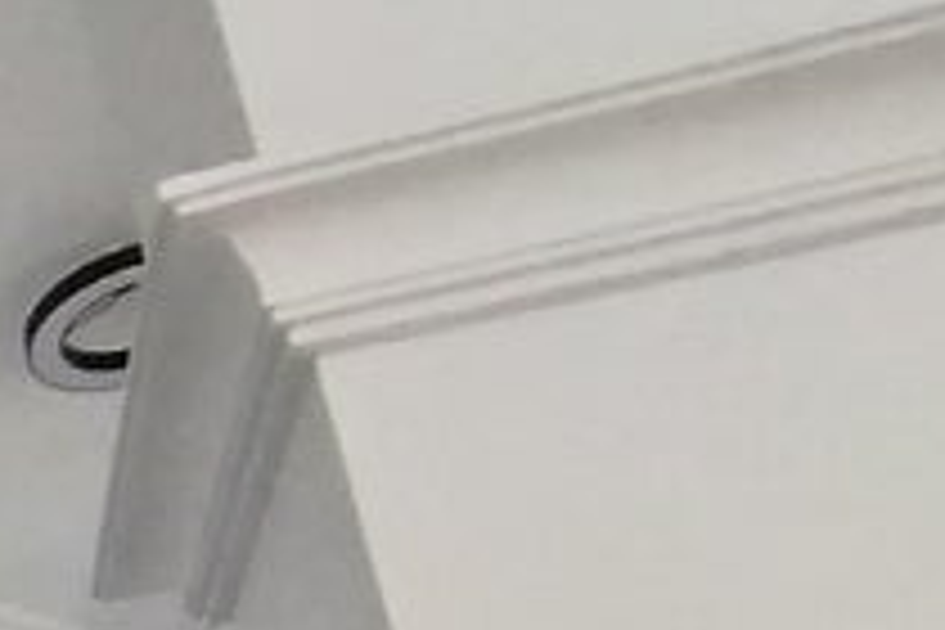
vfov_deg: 16.2
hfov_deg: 18.8
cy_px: 1102
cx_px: -902
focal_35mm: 72
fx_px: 1890
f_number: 2.2
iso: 219
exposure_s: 1/33.3
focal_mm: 1.42
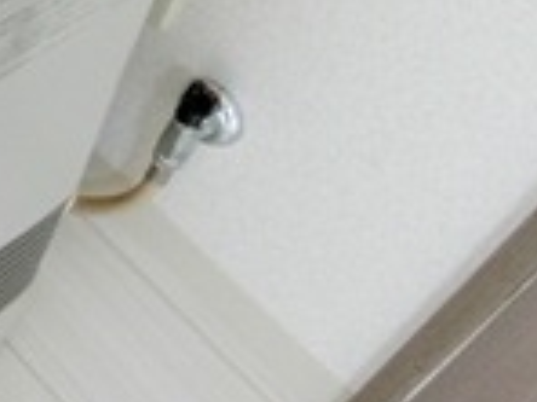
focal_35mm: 82
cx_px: -370
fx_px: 1272
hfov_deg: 19.3
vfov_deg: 17.9
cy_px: 105
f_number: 2.7
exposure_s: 1/80
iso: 400
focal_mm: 4.06
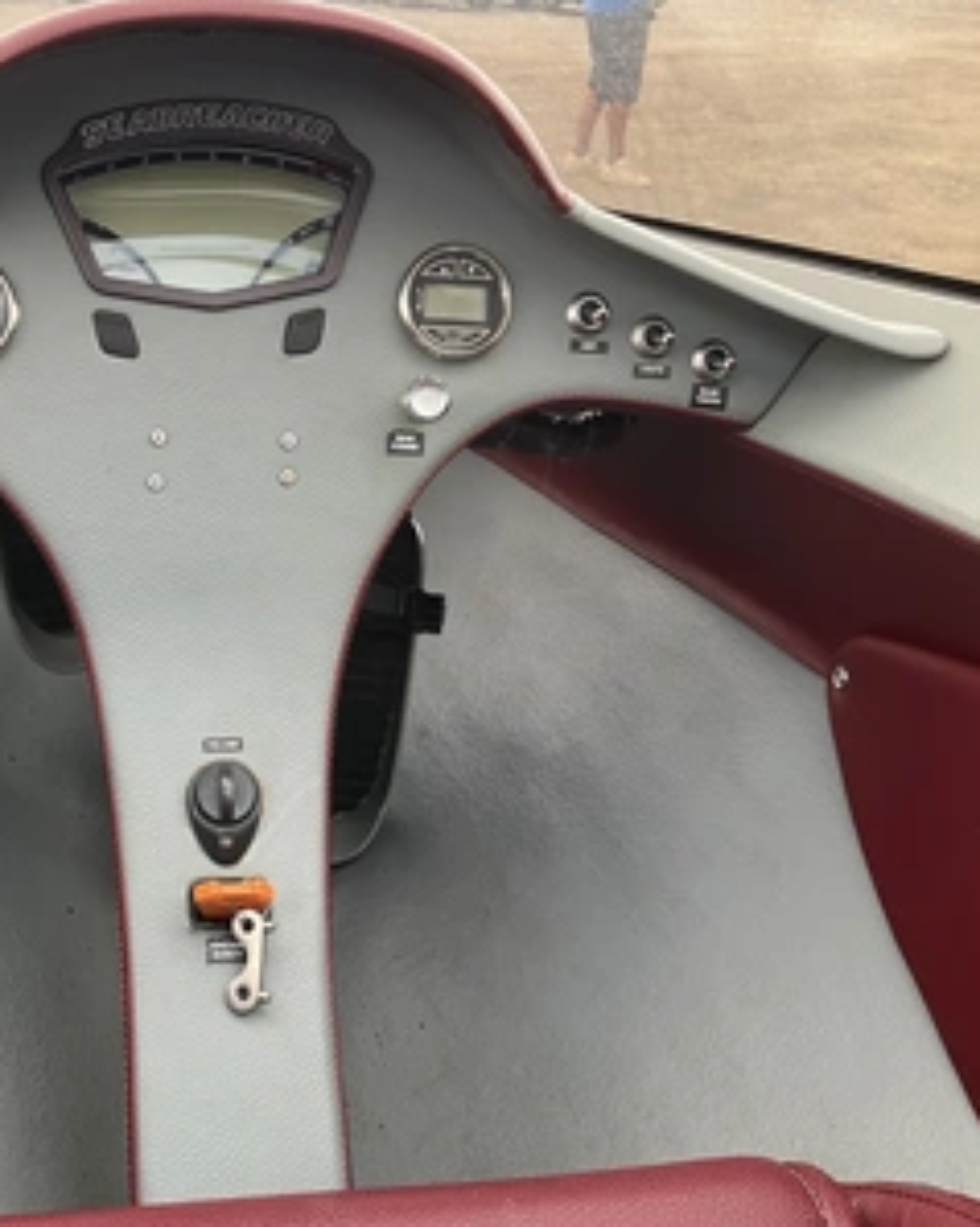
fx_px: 1379
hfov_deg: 38.4
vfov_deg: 48.0
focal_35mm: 38
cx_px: 276
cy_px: 614
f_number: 1.8
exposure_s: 1/122
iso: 50
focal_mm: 3
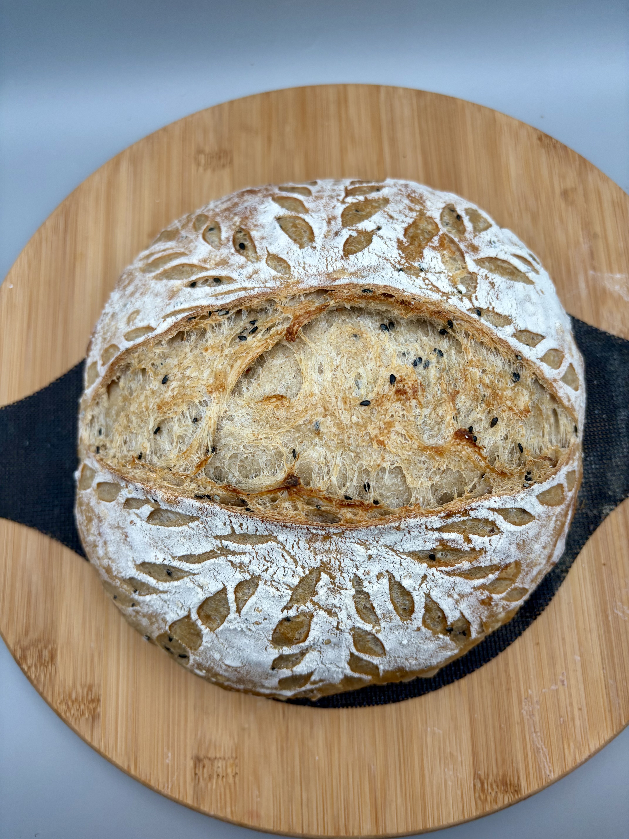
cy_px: 420
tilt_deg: -77.3
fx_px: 630
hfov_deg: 53.1
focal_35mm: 26
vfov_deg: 67.3
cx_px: 314
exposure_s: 1/694
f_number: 1.6
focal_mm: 5.96
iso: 50
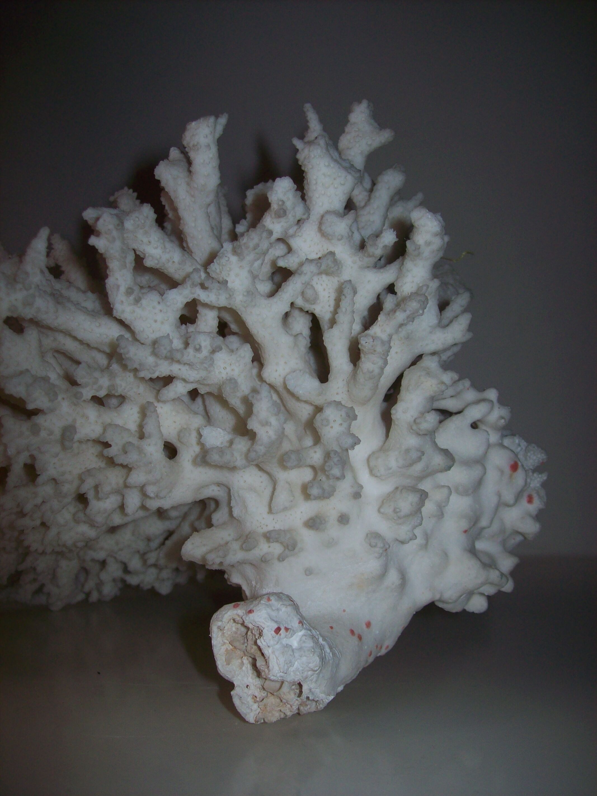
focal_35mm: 36
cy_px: 398
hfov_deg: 39.6
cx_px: 298
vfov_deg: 51.4
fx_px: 828
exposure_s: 1/64
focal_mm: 6
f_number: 2.7
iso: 80
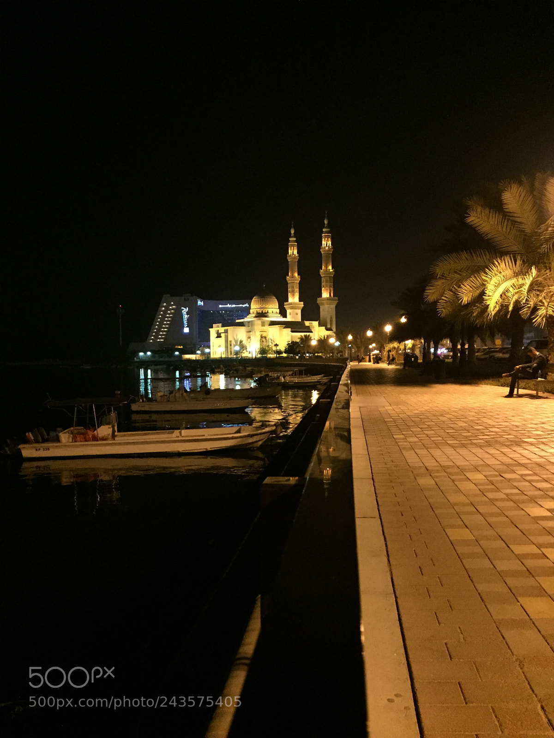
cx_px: 277
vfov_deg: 61.7
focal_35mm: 29
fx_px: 619
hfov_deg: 48.2
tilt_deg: +0.7
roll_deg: +1.0
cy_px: 369
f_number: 2.2
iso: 320
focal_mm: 4.15
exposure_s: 1/17
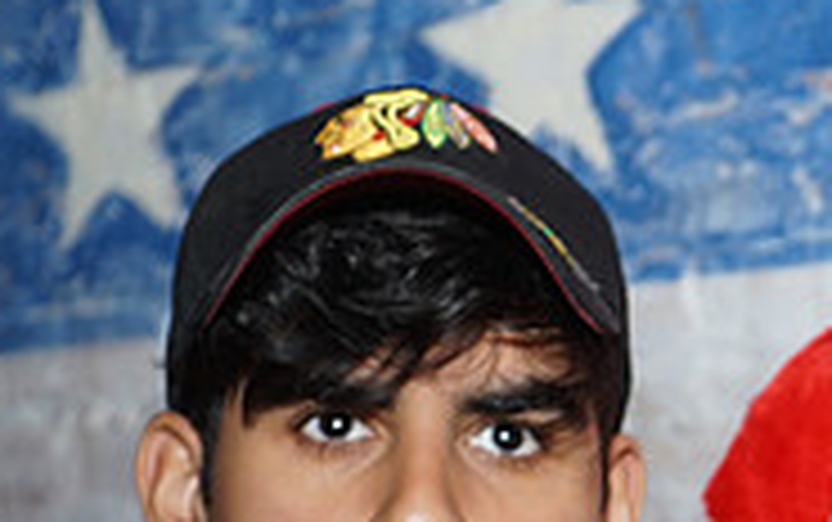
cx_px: 1093
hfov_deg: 13.2
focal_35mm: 153
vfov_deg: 8.5
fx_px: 3472
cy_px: 628
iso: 640
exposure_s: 1/80
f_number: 5
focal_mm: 48
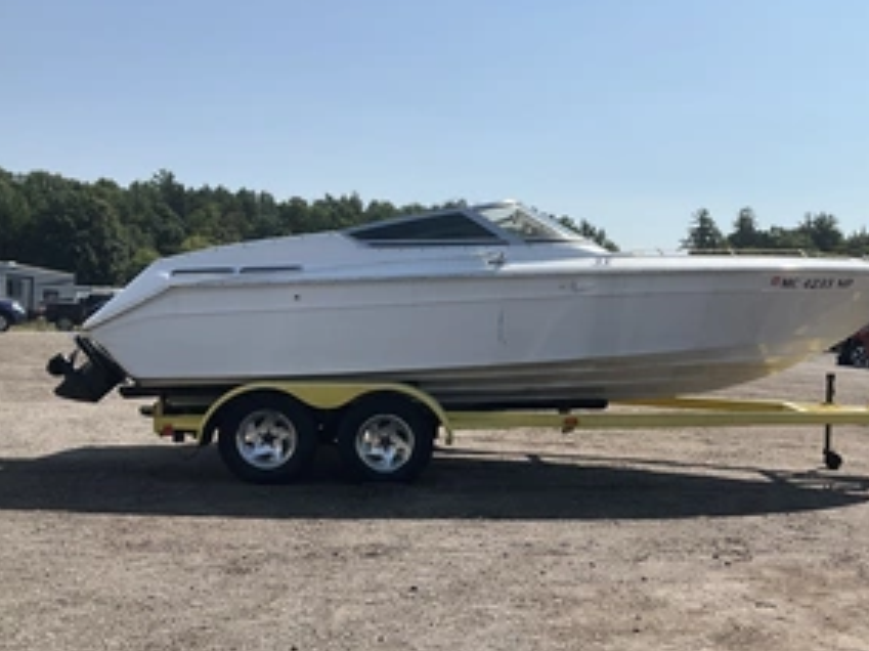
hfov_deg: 45.5
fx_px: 1029
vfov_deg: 34.9
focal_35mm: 41
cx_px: 534
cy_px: 405
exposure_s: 1/2959
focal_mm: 3
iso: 25
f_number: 1.8
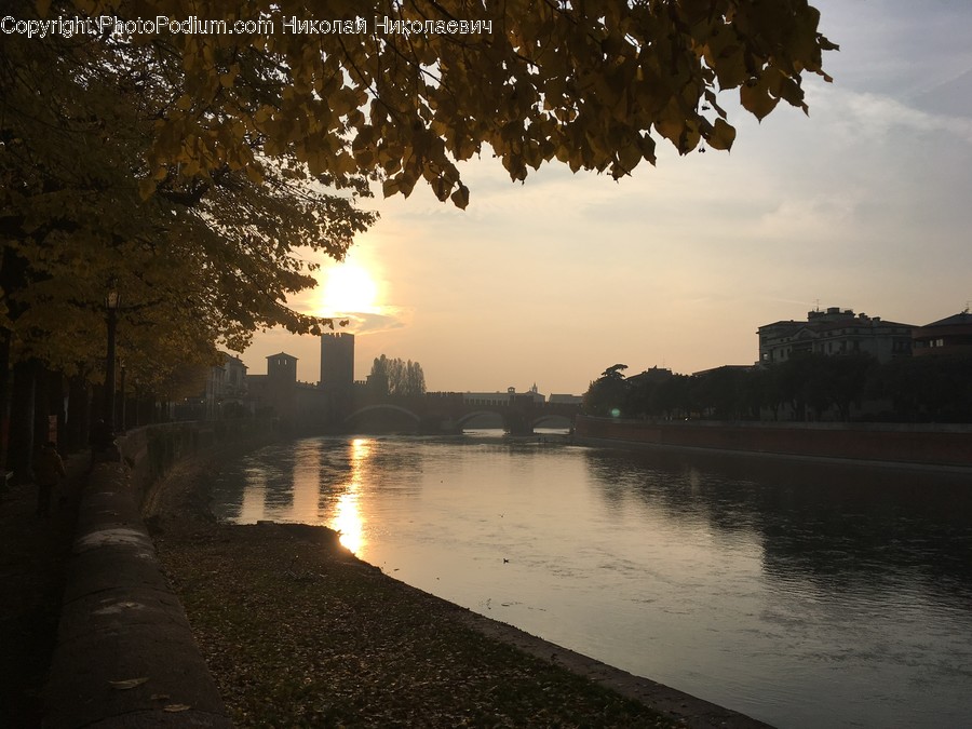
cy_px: 364
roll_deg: +0.9
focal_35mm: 29
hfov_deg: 61.7
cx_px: 486
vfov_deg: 48.2
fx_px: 814
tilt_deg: +3.0
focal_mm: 4.15
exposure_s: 1/2653
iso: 25
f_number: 2.2
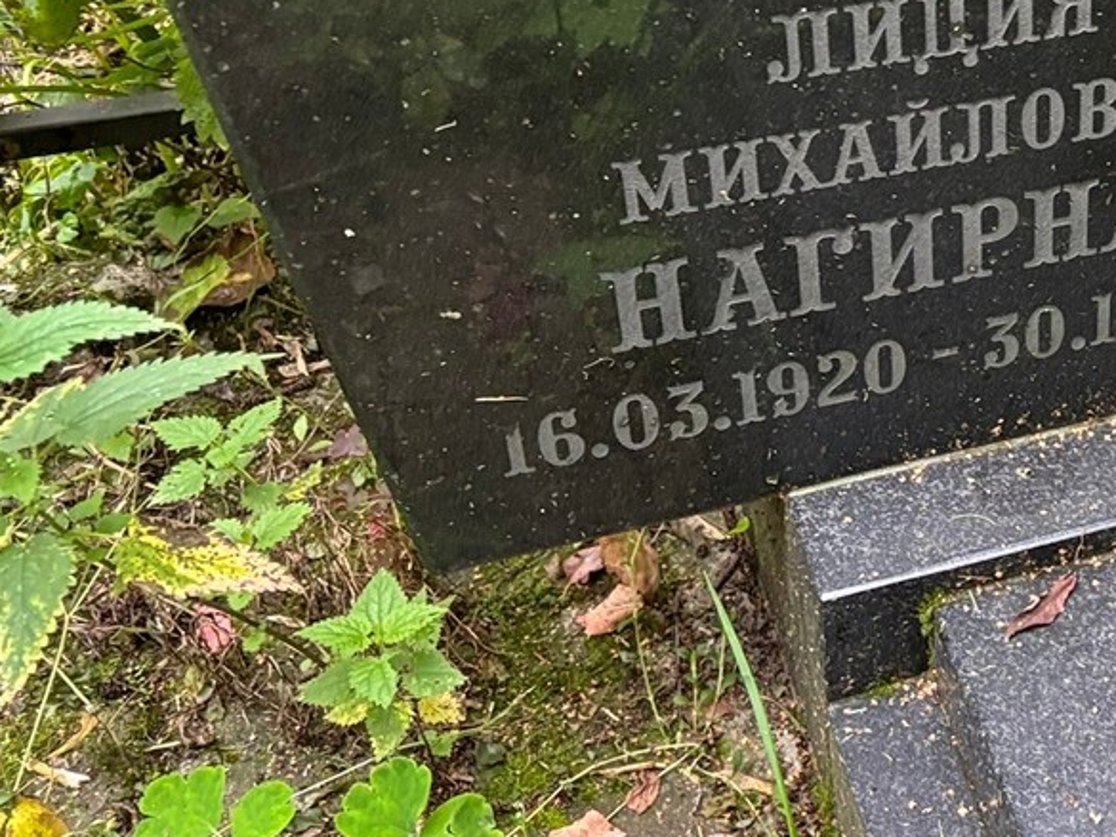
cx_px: 1246
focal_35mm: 64
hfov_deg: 27.5
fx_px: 2064
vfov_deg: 22.7
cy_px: 181
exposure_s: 1/60
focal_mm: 5.96
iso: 320
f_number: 1.6
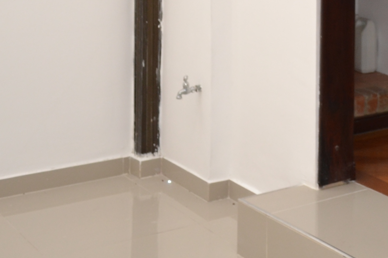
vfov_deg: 14.5
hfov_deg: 21.4
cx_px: 473
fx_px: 948
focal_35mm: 88
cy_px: -127
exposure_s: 1/80
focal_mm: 18
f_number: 4
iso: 400
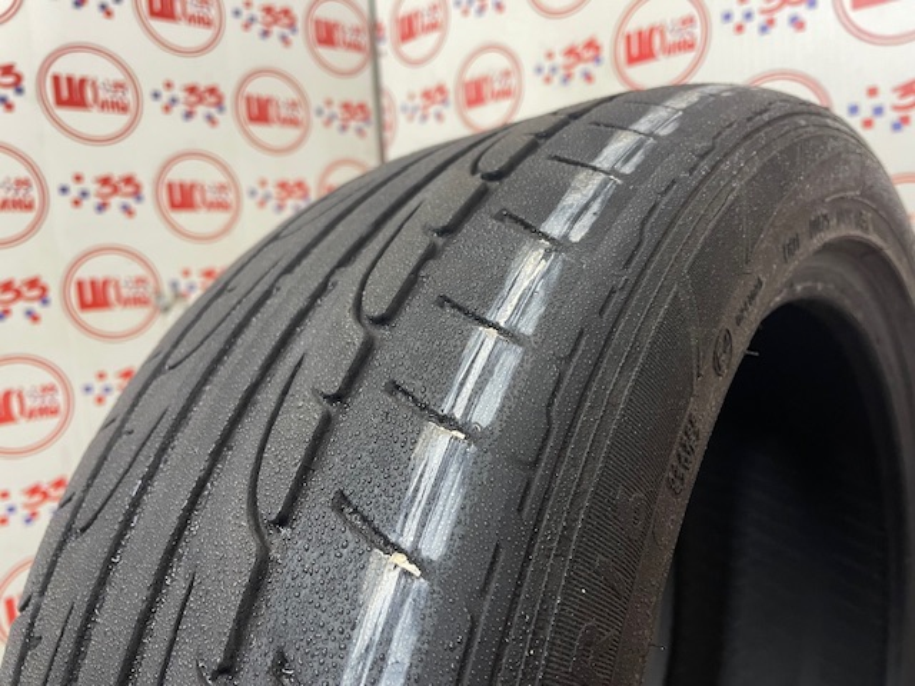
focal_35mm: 26
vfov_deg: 53.1
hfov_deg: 67.3
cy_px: 343
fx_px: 687
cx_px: 458
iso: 160
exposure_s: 1/50
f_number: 1.6
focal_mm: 4.2
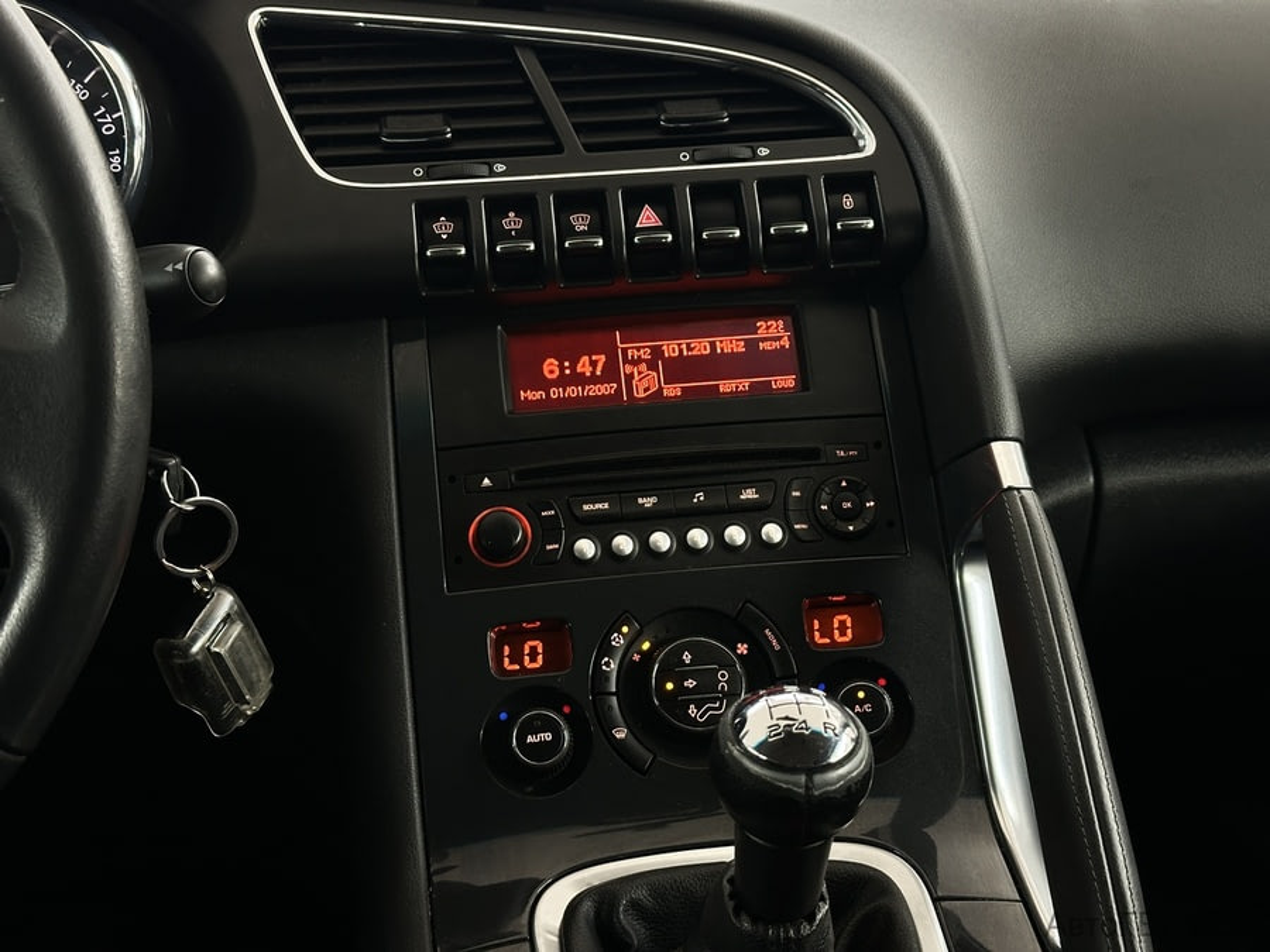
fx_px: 1761
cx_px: 635
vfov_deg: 30.3
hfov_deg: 39.7
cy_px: 476
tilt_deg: -25.1
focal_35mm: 48
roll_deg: +0.6
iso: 200
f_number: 1.78
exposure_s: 1/50
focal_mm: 6.86
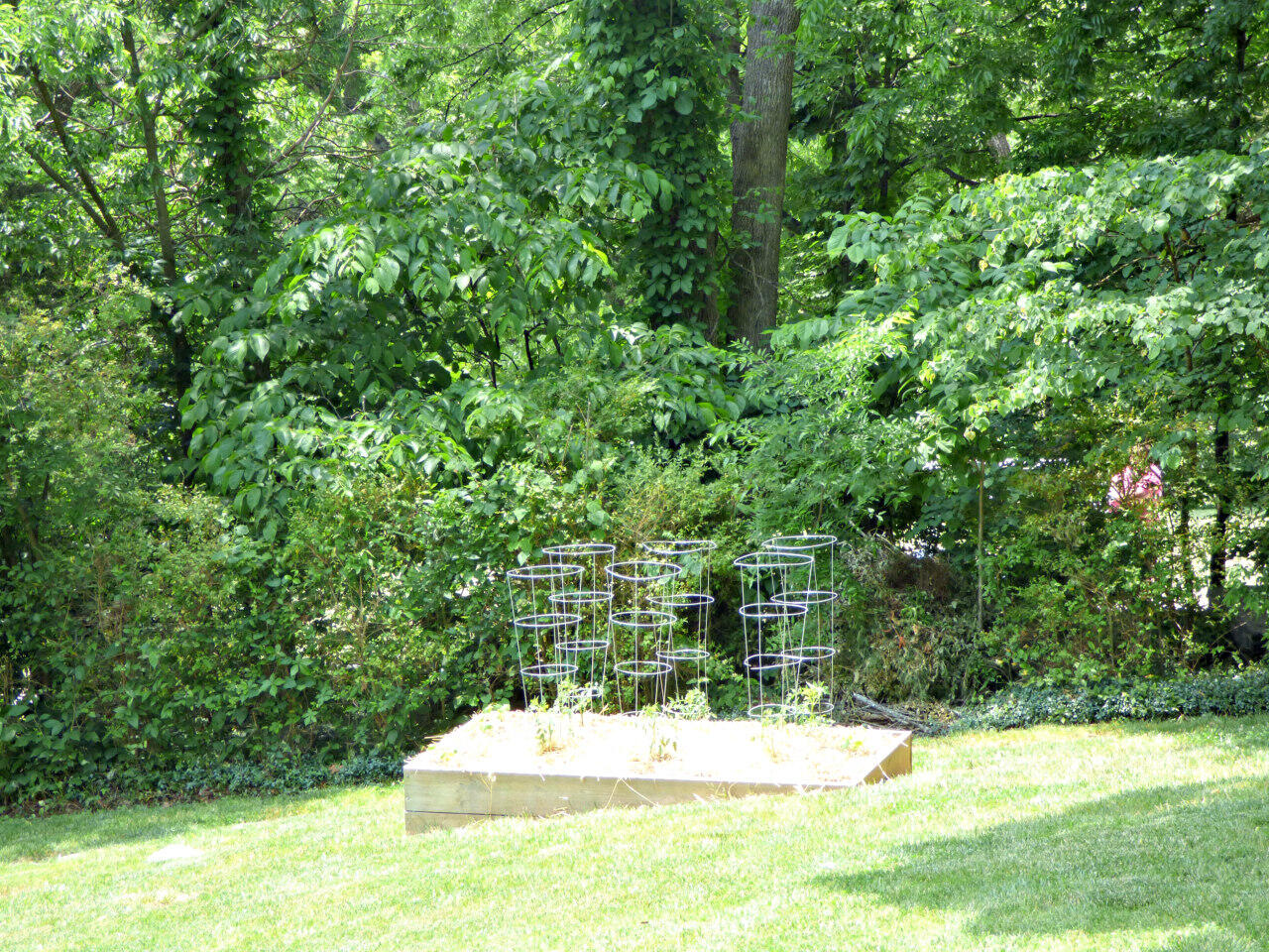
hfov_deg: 20.4
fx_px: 3519
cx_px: 634
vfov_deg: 15.4
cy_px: 476
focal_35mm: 96
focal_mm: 15.97
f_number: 4.7
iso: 100
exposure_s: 1/80
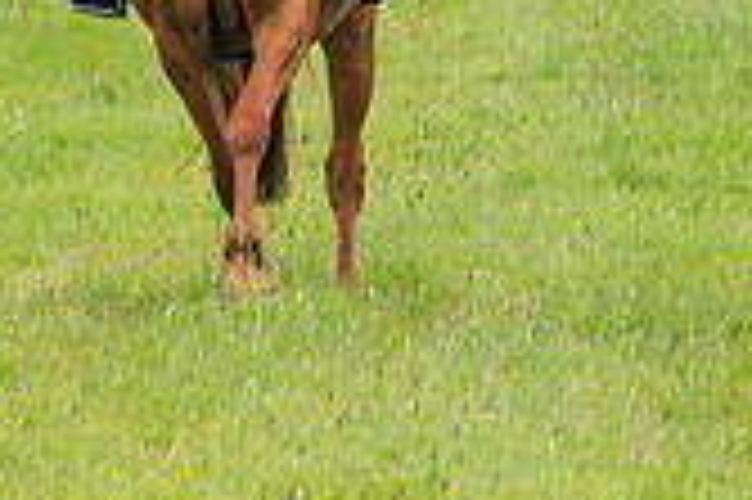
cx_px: 493
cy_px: -74
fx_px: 26294
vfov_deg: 1.1
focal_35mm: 1260
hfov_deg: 1.6
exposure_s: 1/800
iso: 400
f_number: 4
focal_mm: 200
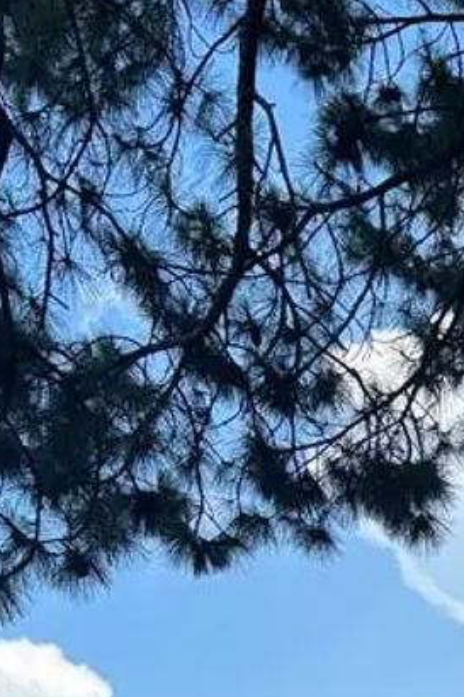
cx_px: 671
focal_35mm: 90
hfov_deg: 14.3
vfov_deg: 19.5
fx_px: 1741
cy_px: 1063
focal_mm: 5.96
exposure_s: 1/1279
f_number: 1.6
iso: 50
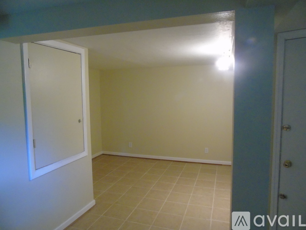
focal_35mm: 25
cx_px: 153
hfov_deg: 69.4
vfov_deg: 54.9
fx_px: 221
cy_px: 115
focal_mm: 4.4
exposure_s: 1/20
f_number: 3.4
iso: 800
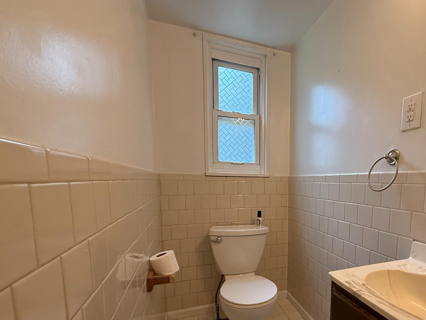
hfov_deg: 78.3
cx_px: 294
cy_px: 210
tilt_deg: -6.4
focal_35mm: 20
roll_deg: -1.1
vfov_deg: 64.5
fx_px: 246
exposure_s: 1/120
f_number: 2.2
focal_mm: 2.22
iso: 320
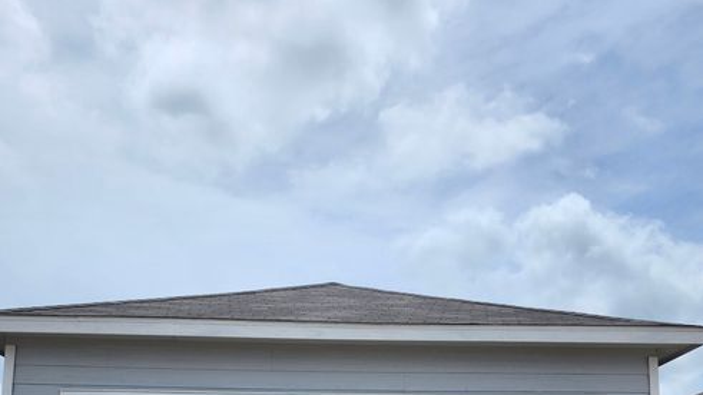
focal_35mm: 34
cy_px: 449
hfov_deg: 58.0
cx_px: 346
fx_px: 634
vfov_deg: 30.5
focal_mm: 5.54
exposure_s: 1/4529
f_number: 1.8
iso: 25
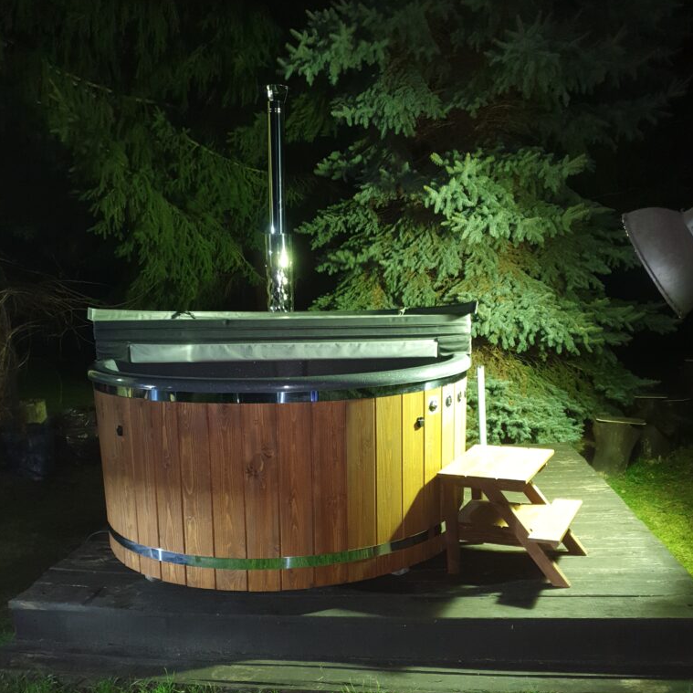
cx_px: 348
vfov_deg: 52.2
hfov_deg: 52.5
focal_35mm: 31
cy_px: 413
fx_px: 702
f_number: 1.5
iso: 160
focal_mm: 4.32
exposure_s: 1/10
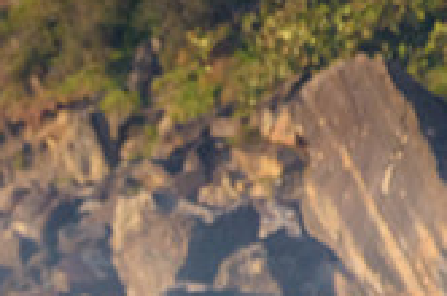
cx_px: -144
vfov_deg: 0.6
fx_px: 26620
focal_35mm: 2148
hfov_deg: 1.0
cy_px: 395
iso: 720
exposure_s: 1/2000
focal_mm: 500
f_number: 5.6
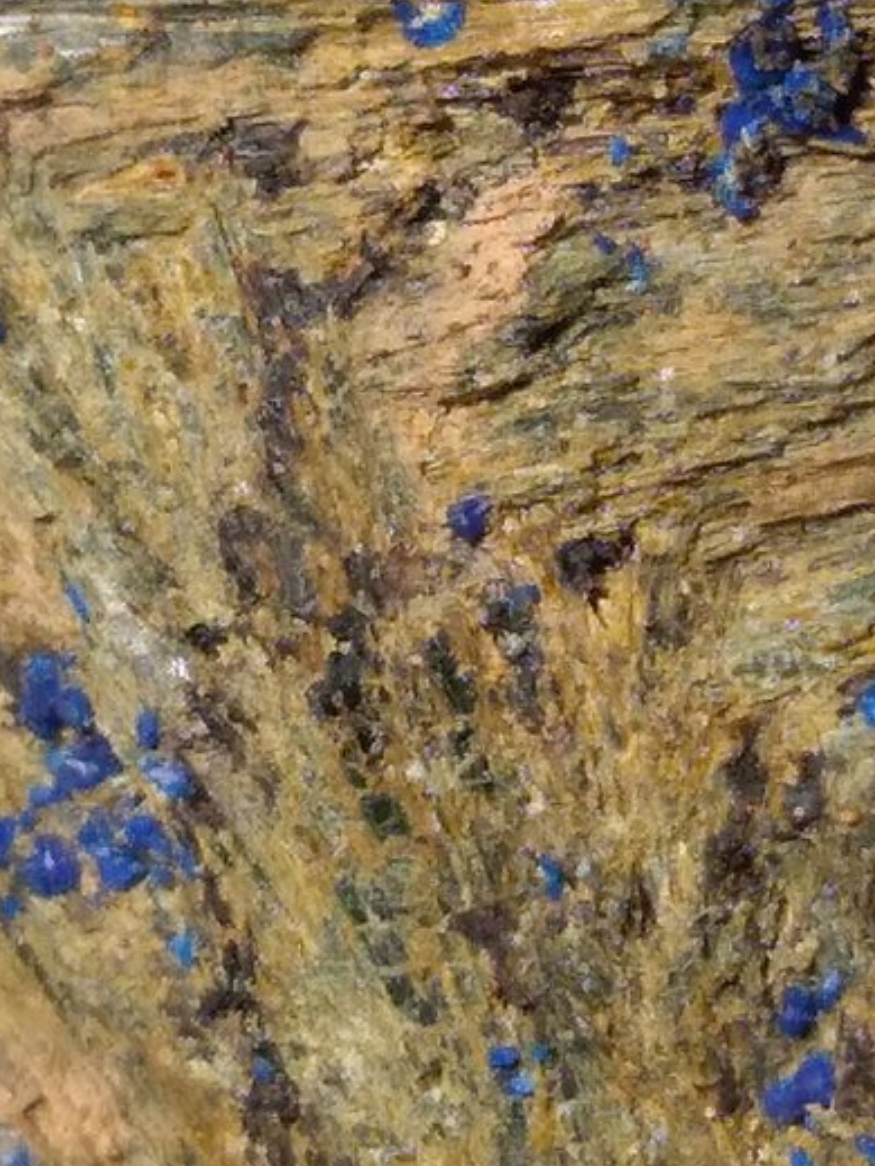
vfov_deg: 23.9
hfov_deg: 18.2
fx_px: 2696
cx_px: 765
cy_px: 173
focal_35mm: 80
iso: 107
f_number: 2
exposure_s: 1/50
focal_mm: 3.54
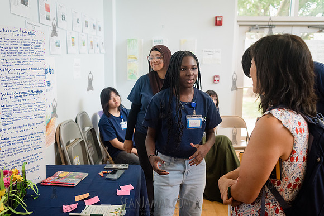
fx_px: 315
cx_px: 162
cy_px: 108
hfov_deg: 54.4
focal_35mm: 35
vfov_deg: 37.9
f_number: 4
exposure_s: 1/500
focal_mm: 35
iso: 4000
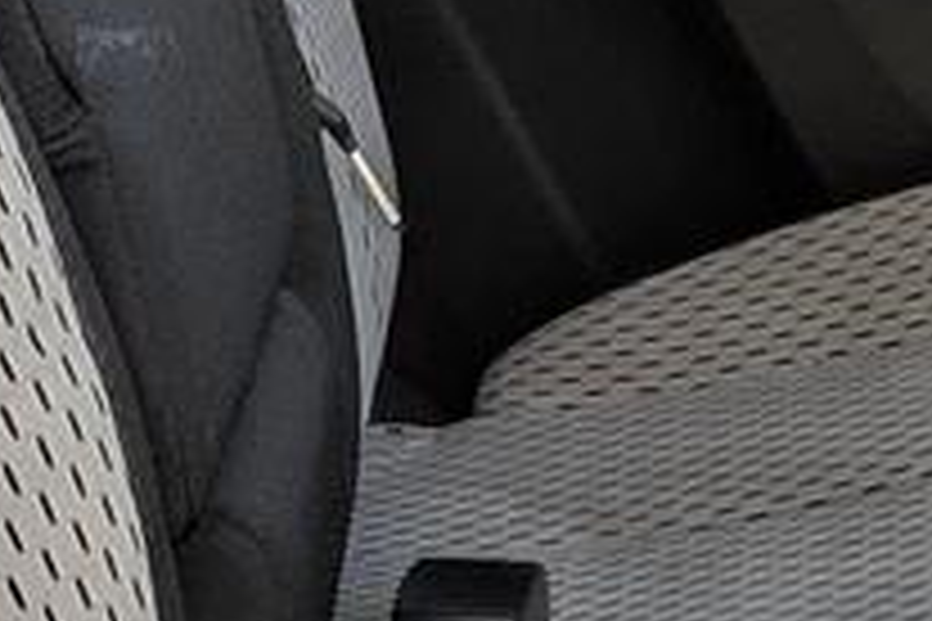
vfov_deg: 8.9
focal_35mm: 154
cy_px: 585
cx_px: 498
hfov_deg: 13.3
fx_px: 3987
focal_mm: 6.81
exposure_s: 1/228
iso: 55
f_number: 1.85
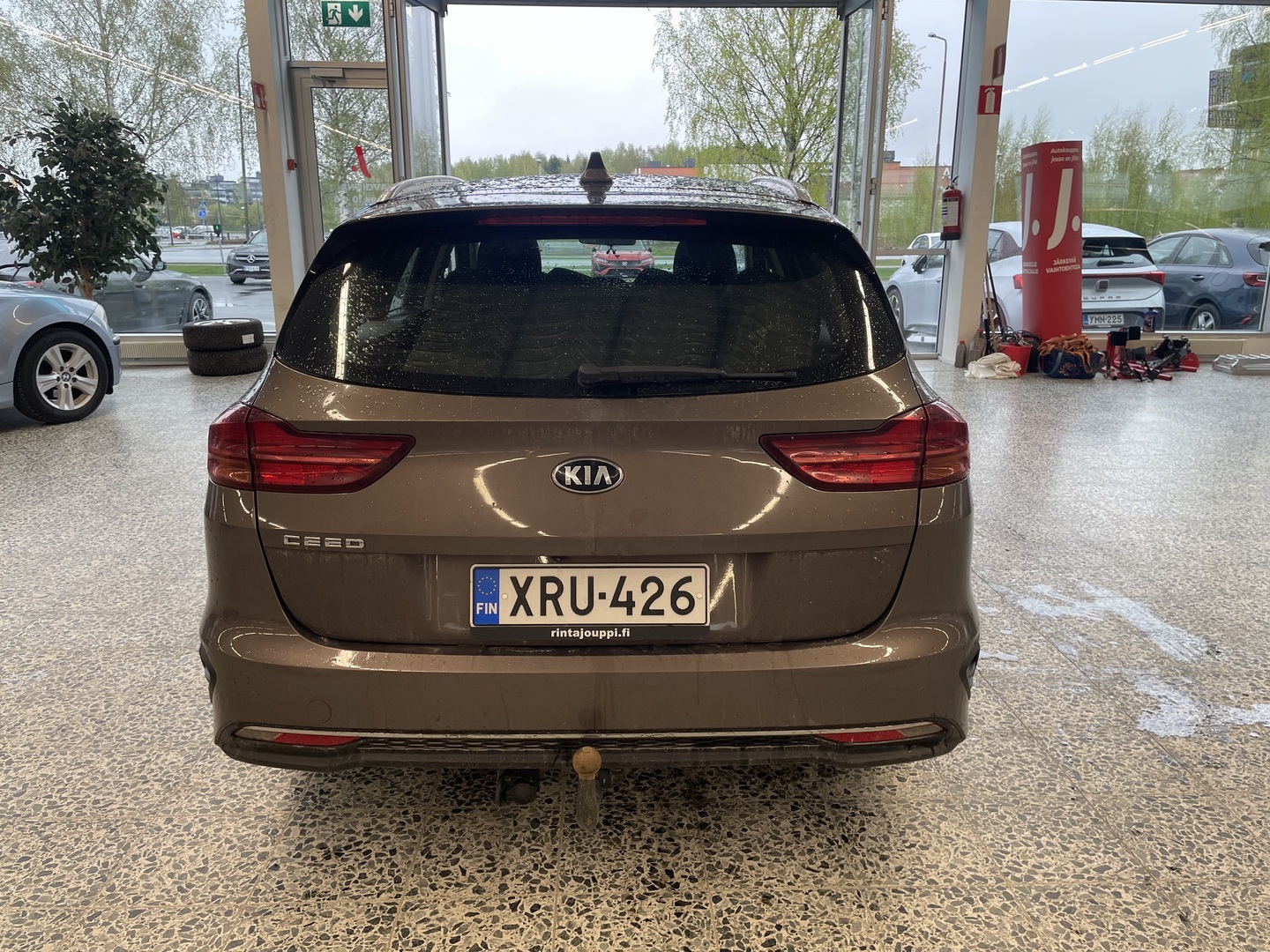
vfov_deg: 53.1
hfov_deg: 67.3
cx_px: 635
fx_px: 954
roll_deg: +1.3
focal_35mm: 26
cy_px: 476
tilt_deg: -14.2
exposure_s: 1/100
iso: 64
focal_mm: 4.2
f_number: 1.6
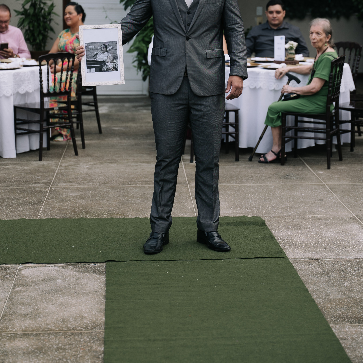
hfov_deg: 19.3
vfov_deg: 19.2
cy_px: 109
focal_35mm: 90
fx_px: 1068
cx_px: 180
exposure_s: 1/320
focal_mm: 67
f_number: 2.8
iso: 250
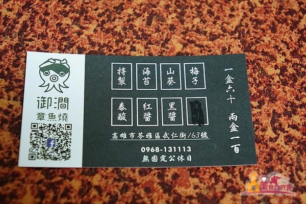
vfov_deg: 18.9
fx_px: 612
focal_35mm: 72
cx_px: 153
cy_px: 102
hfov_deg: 28.1
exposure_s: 1/80
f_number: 5
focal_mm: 48
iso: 6400
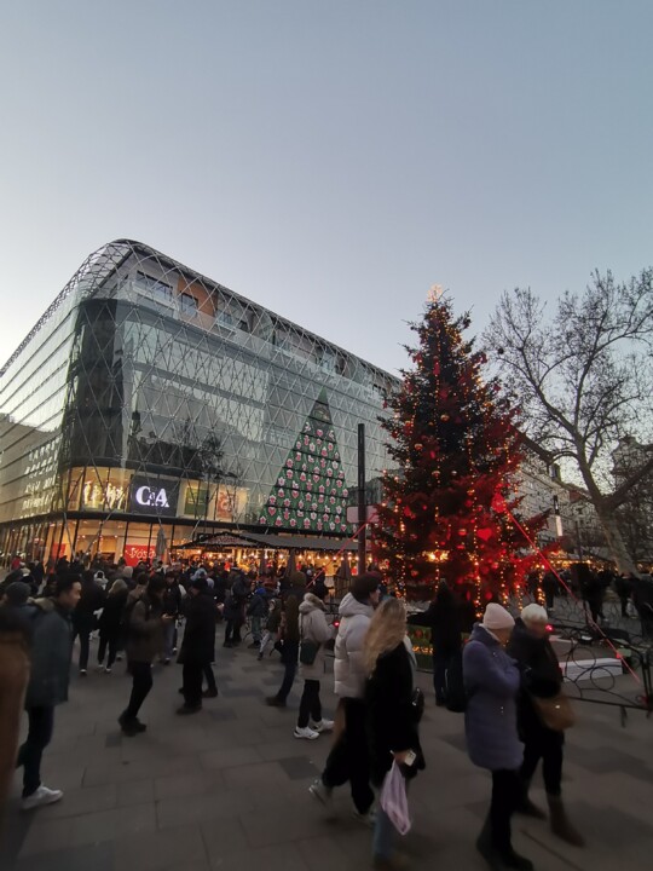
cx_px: 326
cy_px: 436
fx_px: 428
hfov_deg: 74.7
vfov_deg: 91.0
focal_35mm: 17
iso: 50
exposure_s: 1/106
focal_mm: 1.78
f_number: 2.4
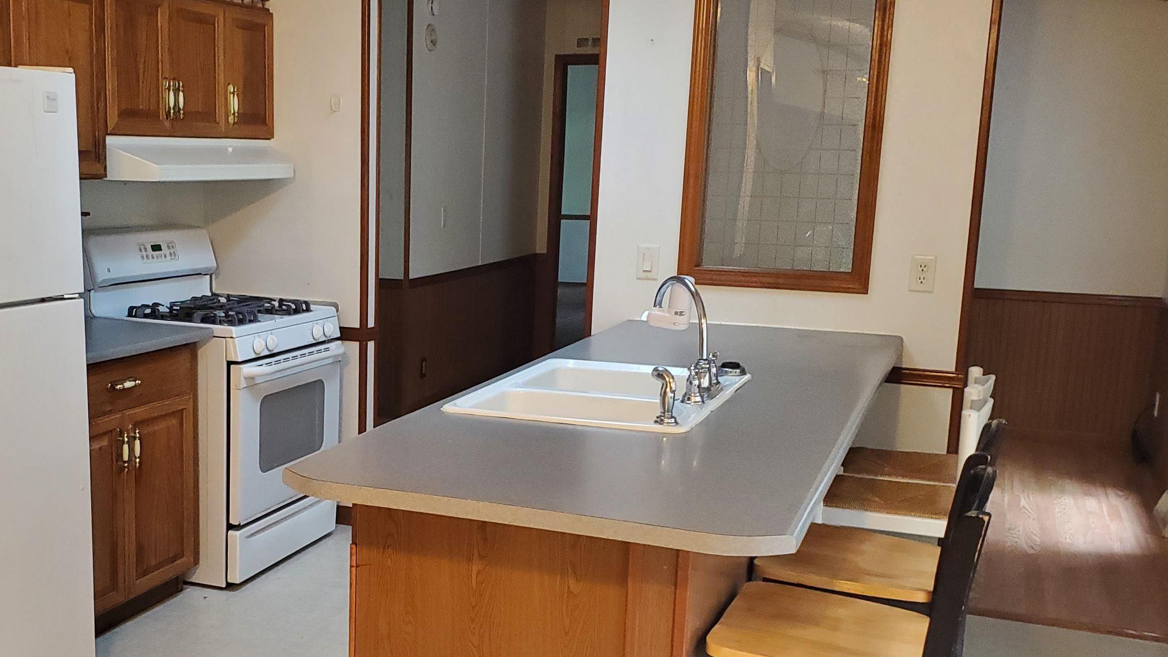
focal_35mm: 41
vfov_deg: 29.0
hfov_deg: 48.8
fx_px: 1270
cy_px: 376
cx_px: 414
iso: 400
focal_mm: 4.3
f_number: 2.4
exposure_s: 1/40
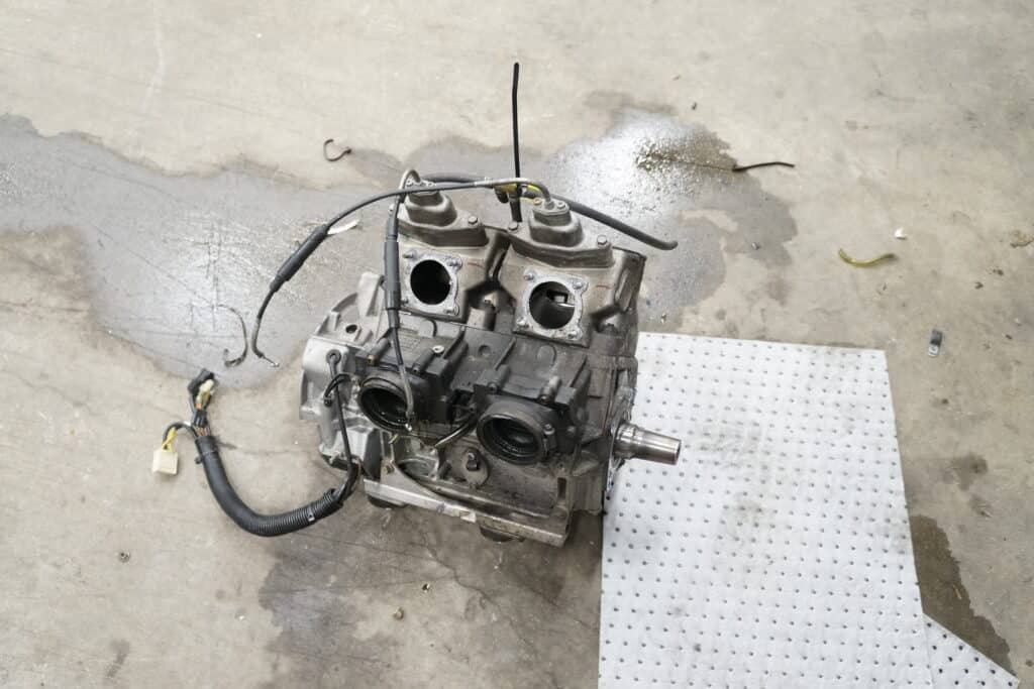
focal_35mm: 28
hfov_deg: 64.5
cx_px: 517
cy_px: 344
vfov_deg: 45.7
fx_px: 819
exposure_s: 1/60
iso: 1250
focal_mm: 19
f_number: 3.5
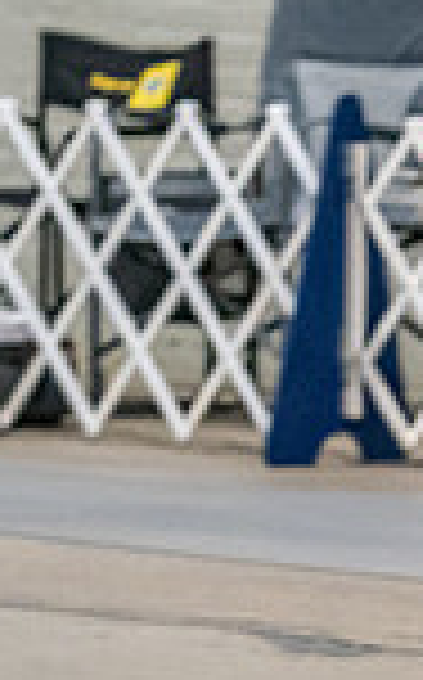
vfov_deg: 4.5
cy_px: 63
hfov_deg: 2.8
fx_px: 8620
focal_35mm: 466
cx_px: 1145
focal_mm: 102
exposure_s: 1/250
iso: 6400
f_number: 3.5
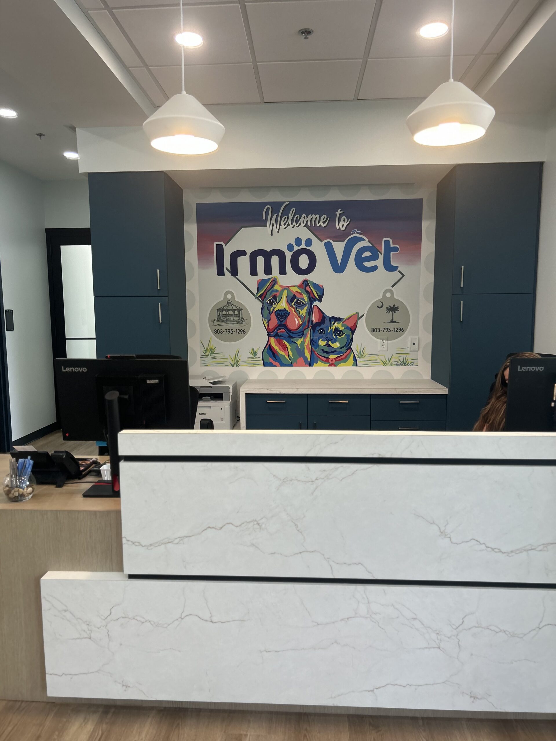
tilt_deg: -9.6
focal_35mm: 26
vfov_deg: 67.3
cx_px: 278
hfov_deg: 53.1
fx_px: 557
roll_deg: +1.0
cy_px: 370
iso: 80
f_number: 1.5
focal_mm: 5.7
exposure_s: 1/120
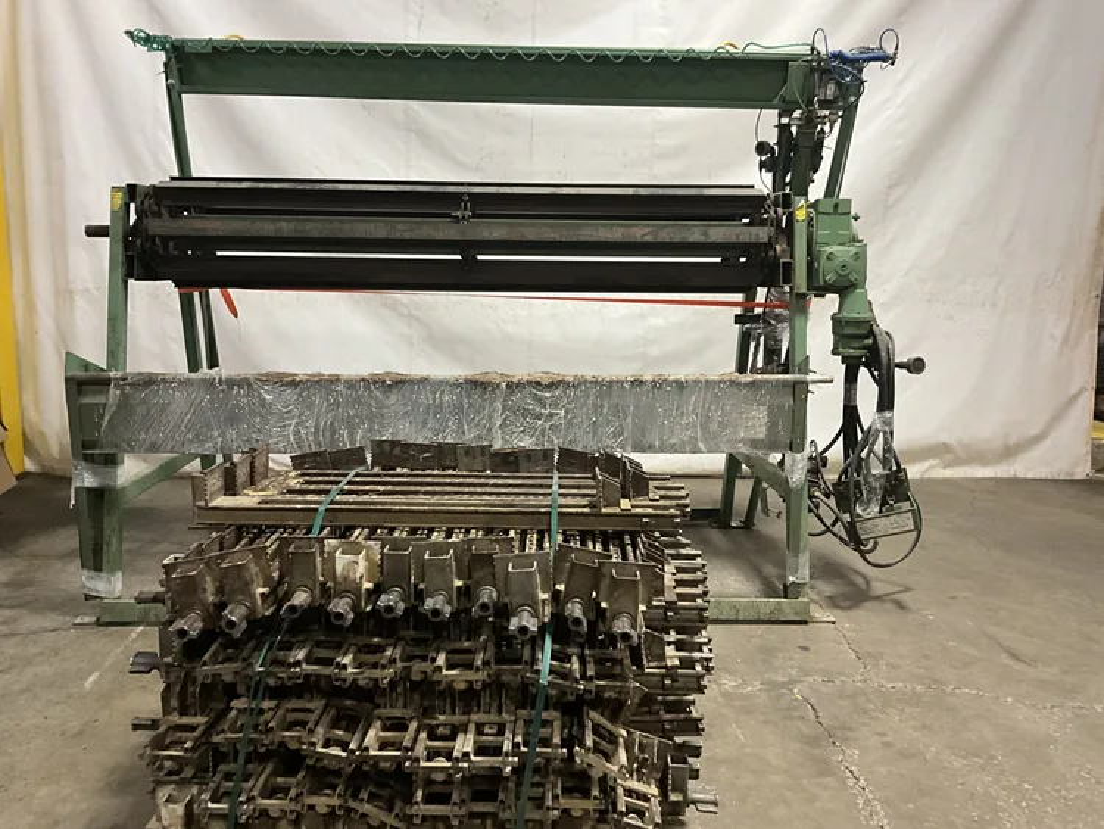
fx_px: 925
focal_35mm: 29
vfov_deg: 48.3
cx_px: 552
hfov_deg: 61.6
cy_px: 414
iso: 200
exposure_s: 1/60
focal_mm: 3
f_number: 1.8
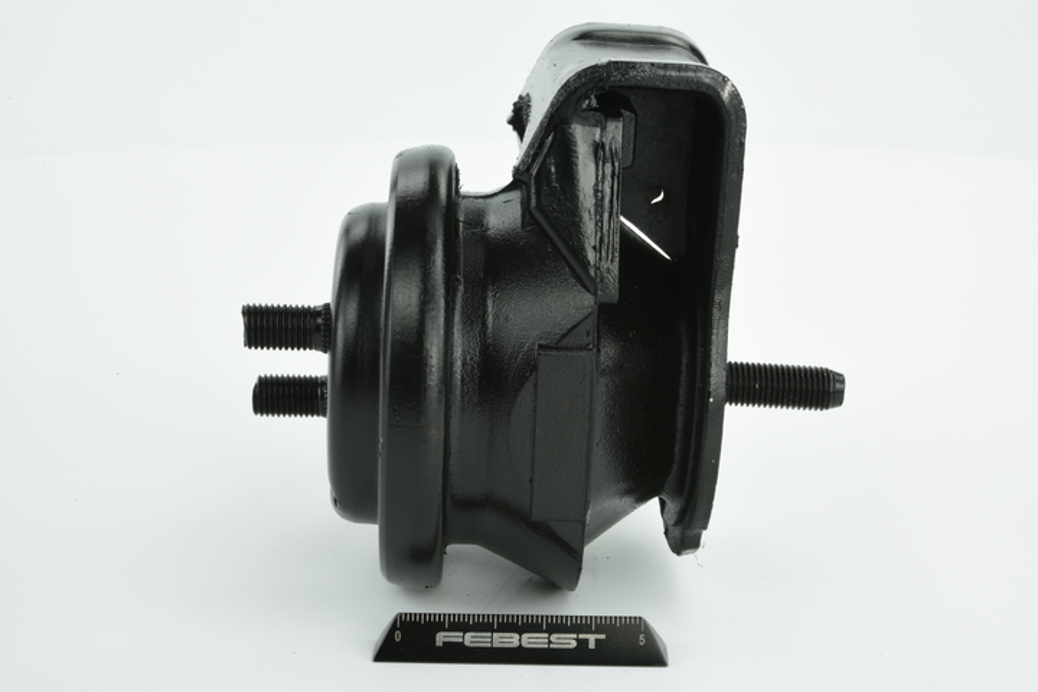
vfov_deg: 22.6
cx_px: 519
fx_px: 1730
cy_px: 346
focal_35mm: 60
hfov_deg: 33.4
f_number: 36
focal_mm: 60
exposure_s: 1/2
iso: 64
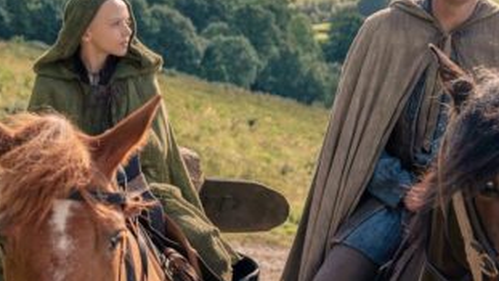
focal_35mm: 84
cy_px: 232
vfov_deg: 14.3
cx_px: 245
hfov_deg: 25.3
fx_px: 1112
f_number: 4
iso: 250
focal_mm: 39
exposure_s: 1/640
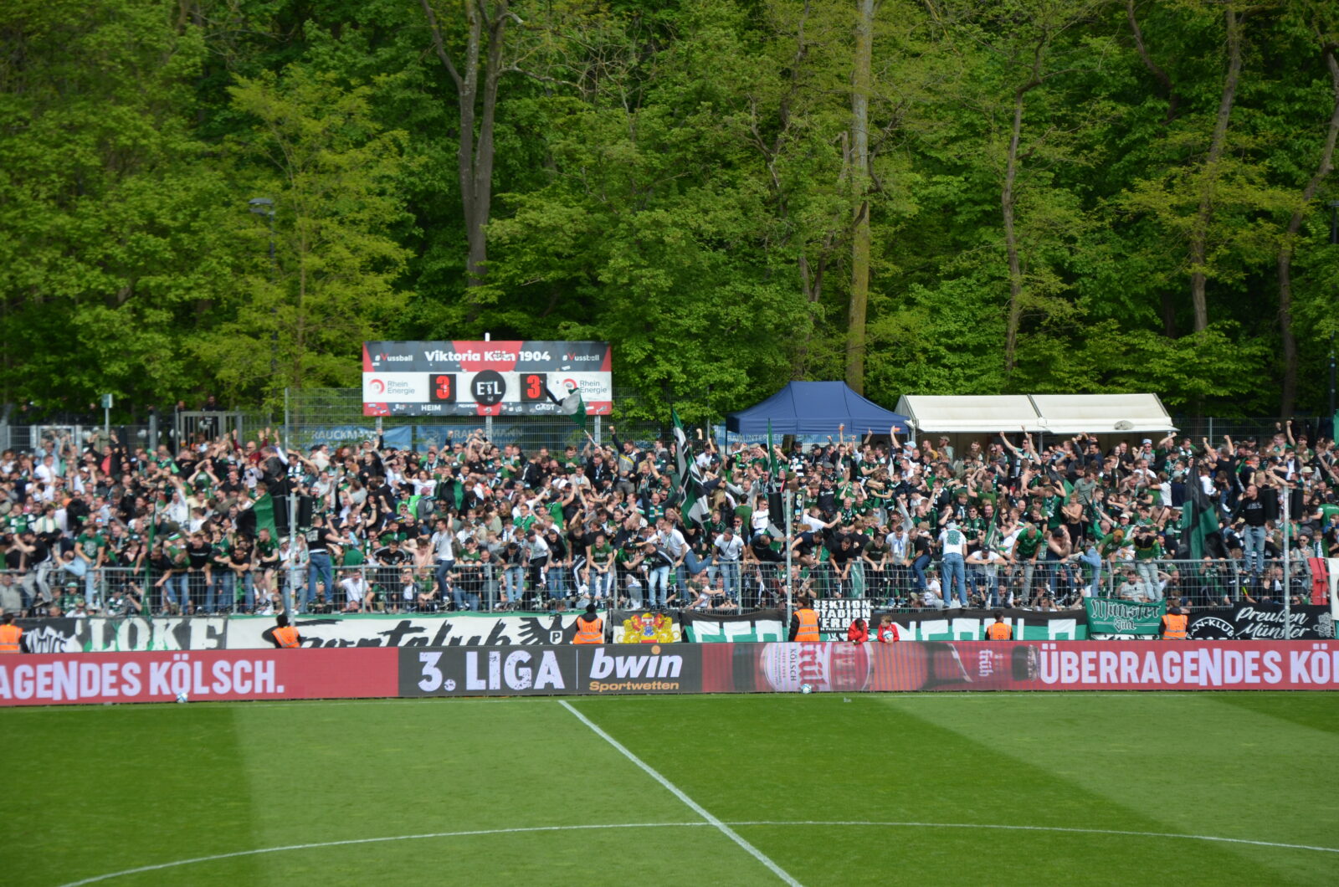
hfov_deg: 17.1
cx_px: 670
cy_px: 444
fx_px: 4454
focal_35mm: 120
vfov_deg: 11.4
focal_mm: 80
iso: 200
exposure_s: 1/640
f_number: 6.3
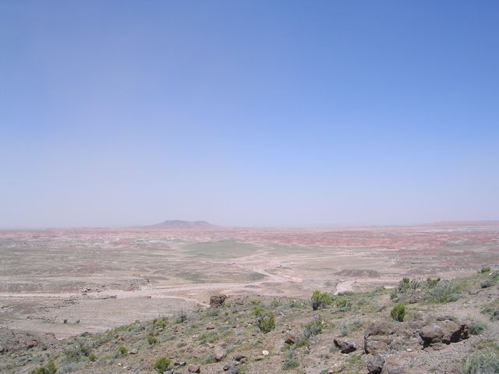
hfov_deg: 49.0
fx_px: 548
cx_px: 250
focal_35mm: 38
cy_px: 187
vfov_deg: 37.7
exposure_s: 1/349
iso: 50
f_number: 5.6
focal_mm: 5.8
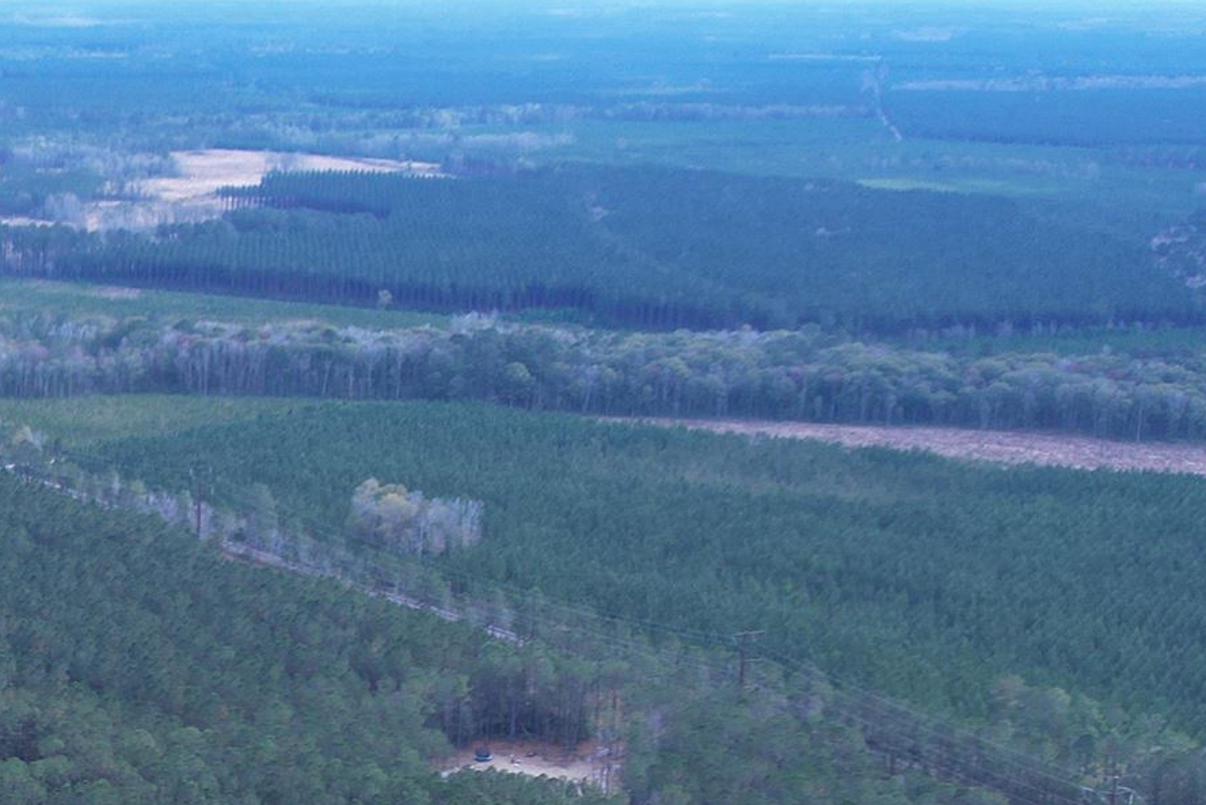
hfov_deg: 24.6
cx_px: -157
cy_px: 690
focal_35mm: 76
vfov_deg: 17.7
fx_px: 2546
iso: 100
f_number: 2.8
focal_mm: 8.38
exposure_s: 1/500
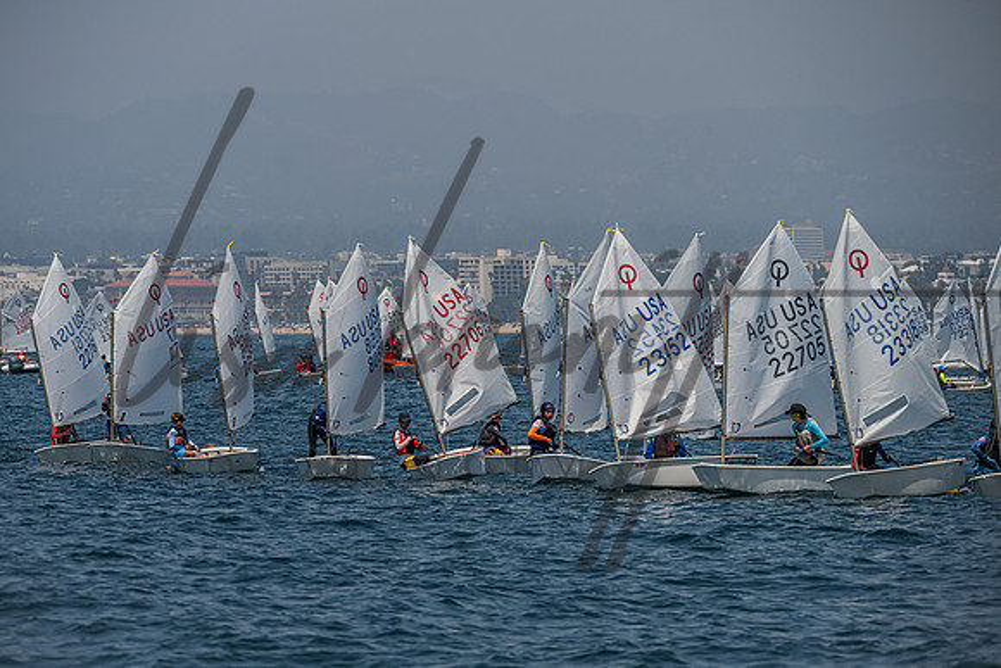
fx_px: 6772
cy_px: 355
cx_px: 458
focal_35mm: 244
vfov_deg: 5.6
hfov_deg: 8.5
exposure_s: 1/2000
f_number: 8
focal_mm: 220
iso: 320
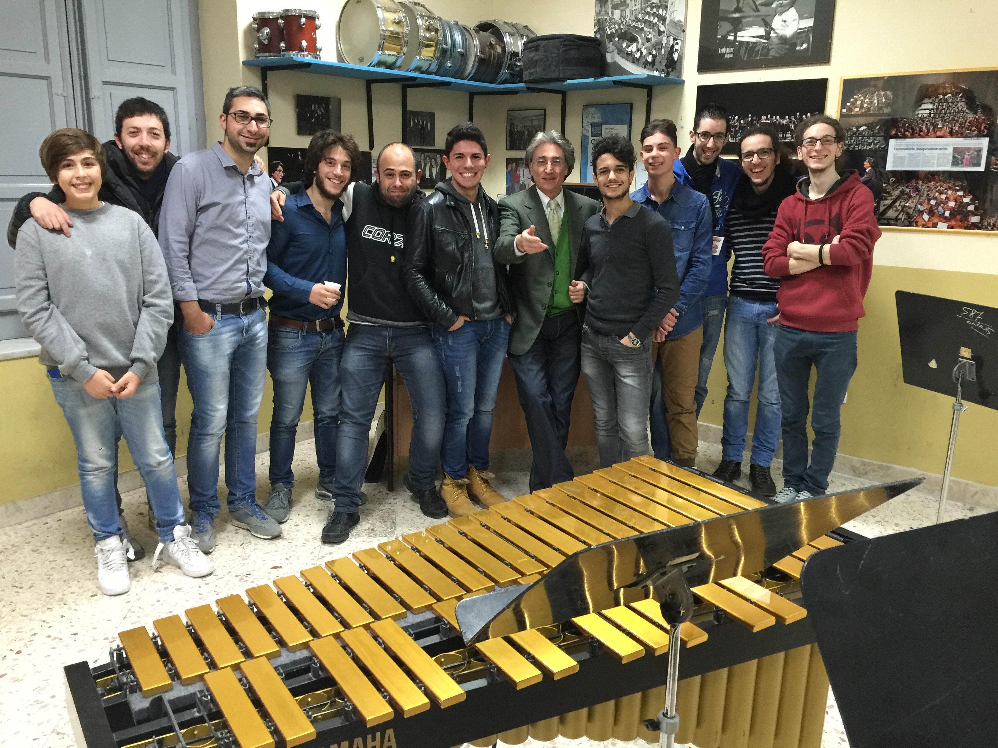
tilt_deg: -13.6
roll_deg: -1.2
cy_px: 374
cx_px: 499
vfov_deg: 48.2
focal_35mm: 29
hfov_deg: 61.7
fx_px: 836
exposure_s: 1/10
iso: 125
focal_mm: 4.15
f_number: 2.2
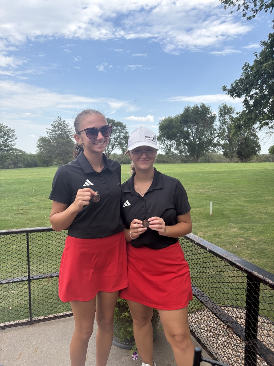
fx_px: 274
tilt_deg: -5.1
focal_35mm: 26
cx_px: 137
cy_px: 183
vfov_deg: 67.3
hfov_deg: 53.1
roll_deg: +0.0
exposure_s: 1/1364
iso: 50
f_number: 1.6
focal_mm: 5.96
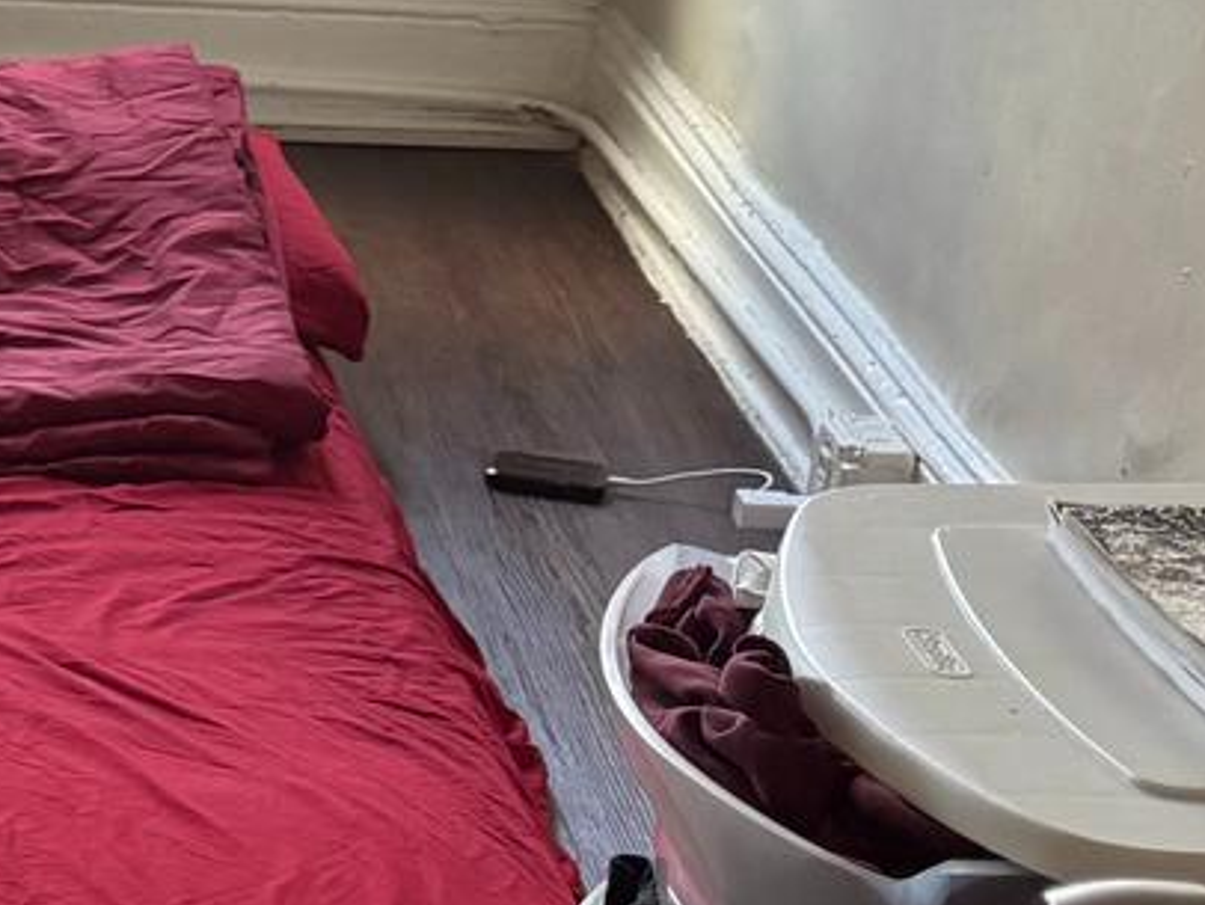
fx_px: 4215
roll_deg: +0.0
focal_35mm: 121
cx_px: -1235
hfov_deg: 13.7
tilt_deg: -19.2
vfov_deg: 12.3
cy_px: 362
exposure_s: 1/100
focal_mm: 6.76
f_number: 1.78
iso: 200
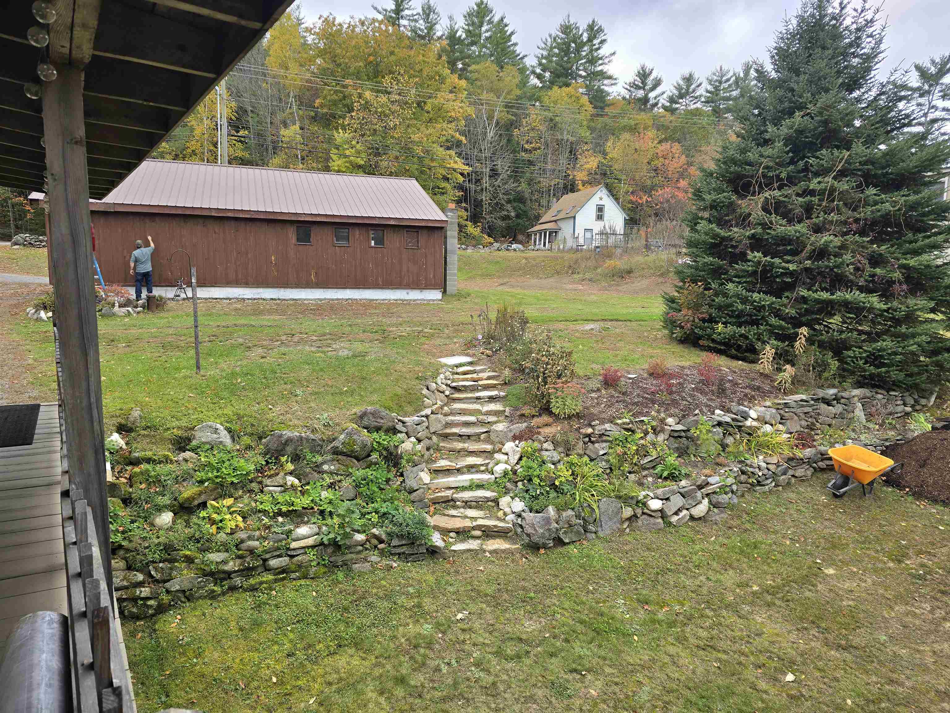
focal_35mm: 23
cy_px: 356
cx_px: 475
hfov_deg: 73.9
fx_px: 631
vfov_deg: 58.9
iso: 12
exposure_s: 1/185
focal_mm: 6.3
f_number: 1.7
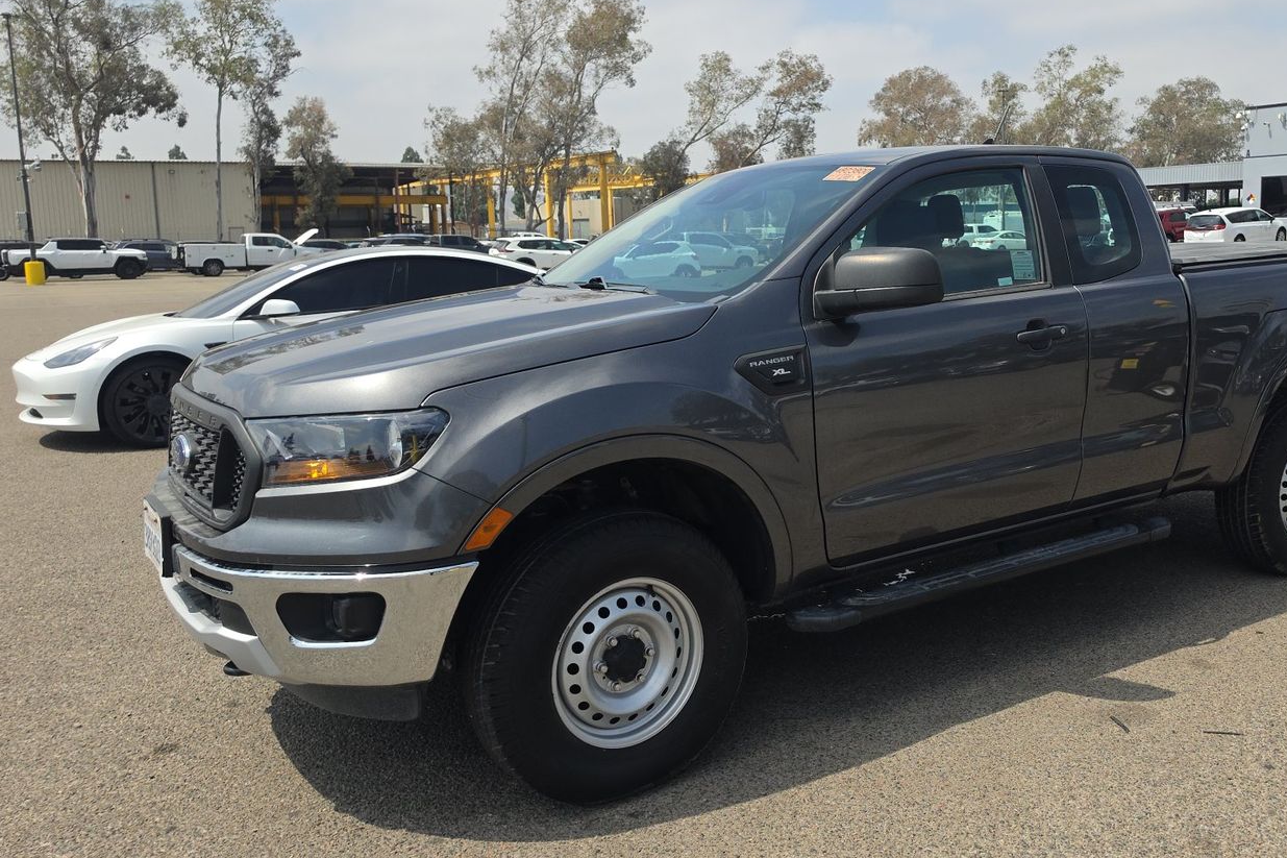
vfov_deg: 42.3
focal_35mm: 31
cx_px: 767
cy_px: 383
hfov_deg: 59.8
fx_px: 1108
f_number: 1.4
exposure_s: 1/6806
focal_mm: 6.5
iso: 64
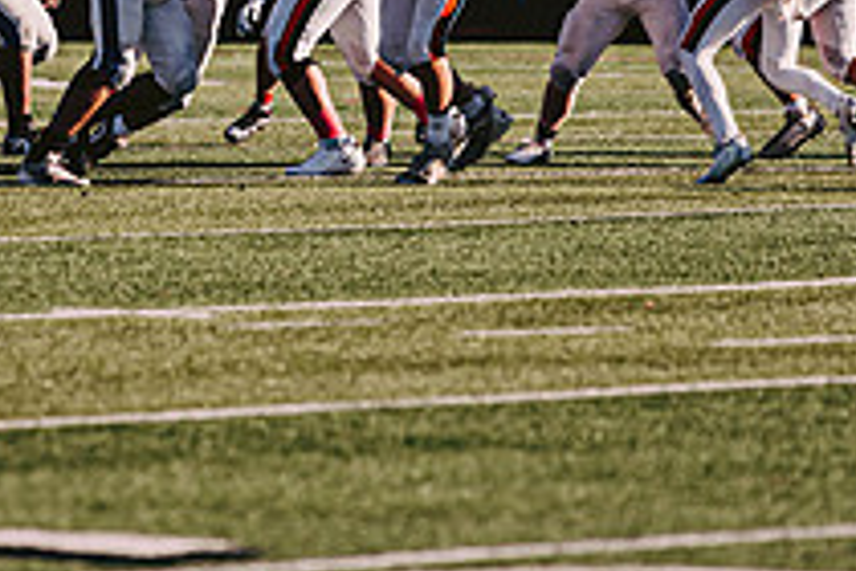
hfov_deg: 3.5
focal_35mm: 582
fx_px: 13838
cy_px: -103
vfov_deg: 2.4
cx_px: 292
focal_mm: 200
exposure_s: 1/2000
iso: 250
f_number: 3.2
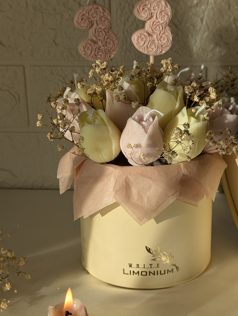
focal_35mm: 69
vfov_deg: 28.1
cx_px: 134
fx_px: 631
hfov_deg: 21.4
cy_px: 162
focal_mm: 6.81
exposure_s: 1/1582
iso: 47
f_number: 1.85
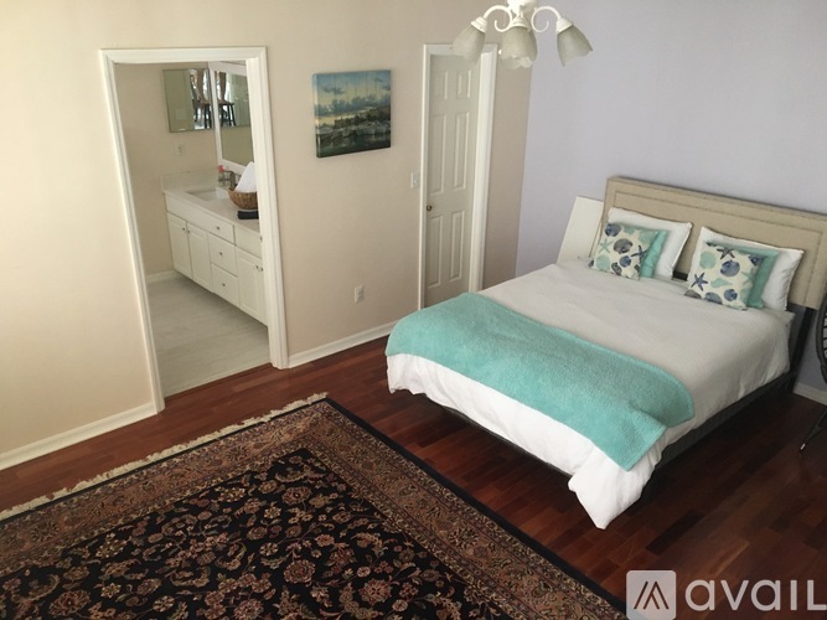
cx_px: 414
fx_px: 693
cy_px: 310
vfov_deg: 48.2
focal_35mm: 29
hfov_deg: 61.7
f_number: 2.2
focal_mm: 4.15
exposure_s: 1/24
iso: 200
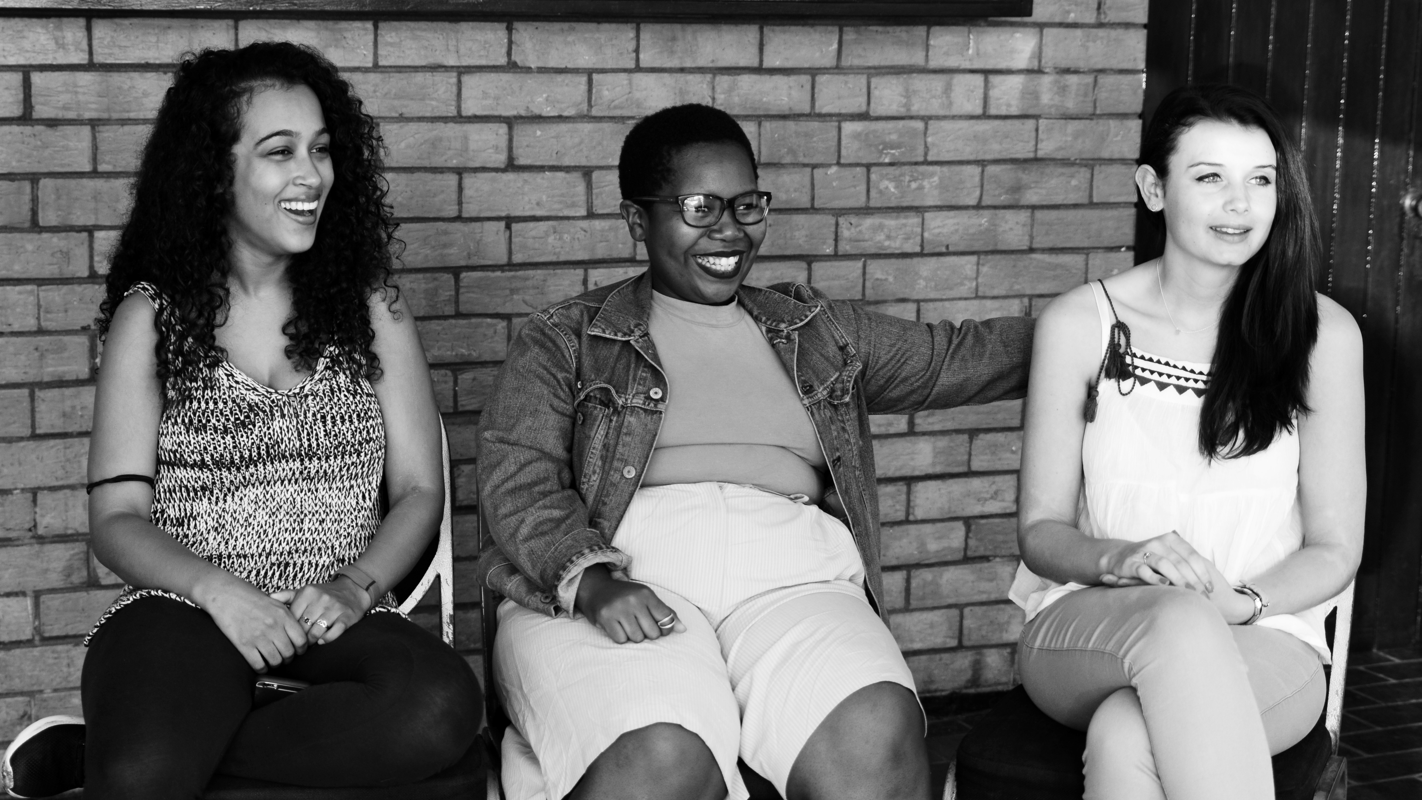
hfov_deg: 33.3
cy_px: 440
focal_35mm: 63
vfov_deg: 19.1
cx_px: 711
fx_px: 2376
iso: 320
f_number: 2.8
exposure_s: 1/100
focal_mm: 40
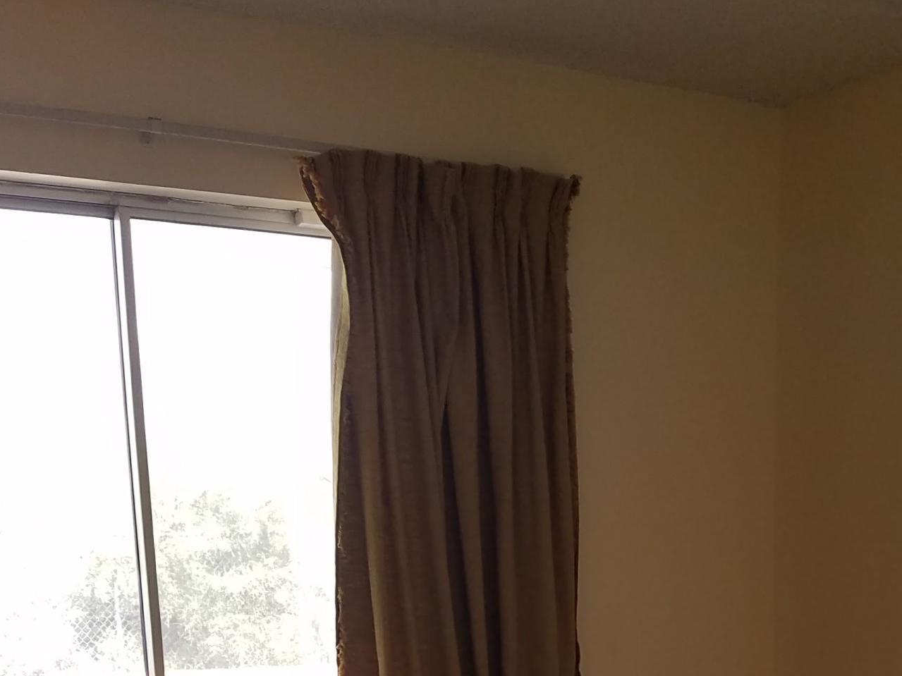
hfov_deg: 31.2
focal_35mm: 61
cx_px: 662
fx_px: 1589
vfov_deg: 22.4
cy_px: 781
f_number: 1.7
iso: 80
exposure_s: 1/120
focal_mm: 4.2
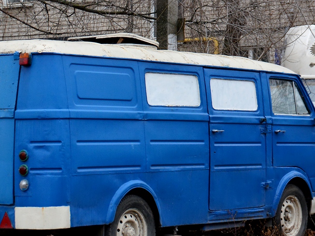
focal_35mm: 138
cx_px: 131
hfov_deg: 14.3
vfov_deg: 10.7
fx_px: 1256
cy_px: 115
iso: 800
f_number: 4.8
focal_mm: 52
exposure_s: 1/40
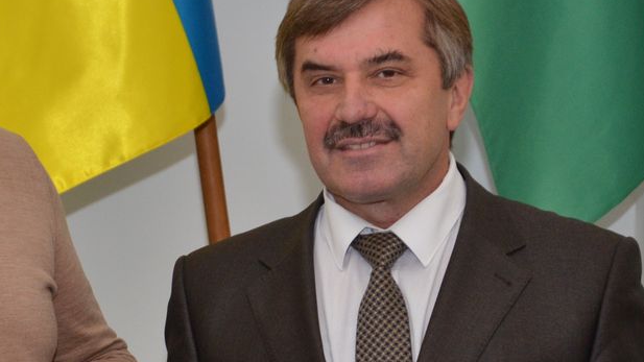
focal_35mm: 178
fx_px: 3039
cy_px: 236
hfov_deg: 12.0
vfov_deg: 6.8
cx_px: 113
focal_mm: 50
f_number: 5
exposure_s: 1/250
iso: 800
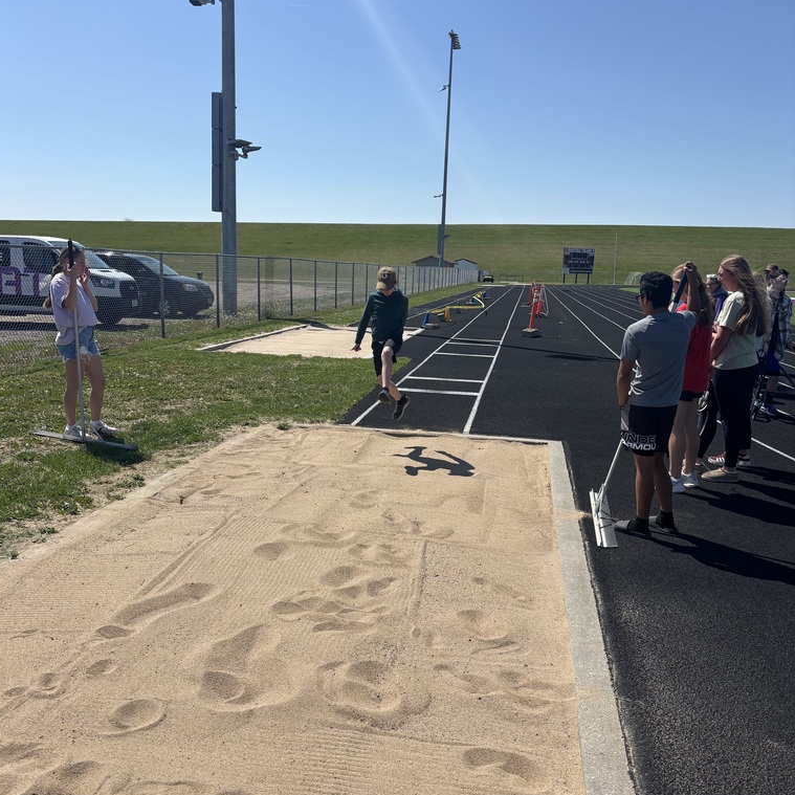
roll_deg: -1.8
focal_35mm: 31
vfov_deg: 52.5
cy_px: 417
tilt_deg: -9.2
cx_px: 394
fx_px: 805
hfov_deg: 52.5
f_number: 1.6
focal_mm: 5.96
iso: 50
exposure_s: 1/5952
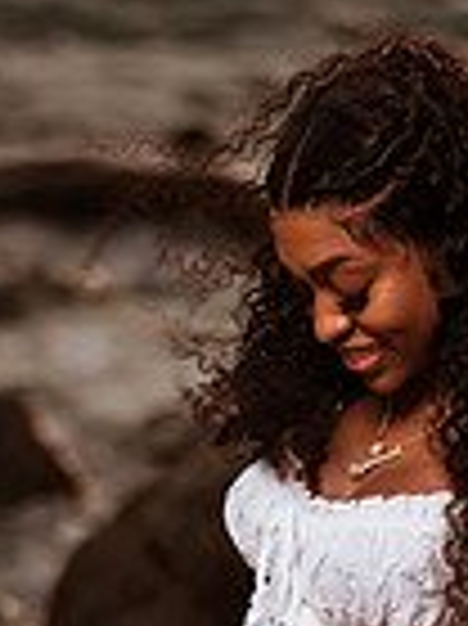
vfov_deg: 10.8
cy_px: 775
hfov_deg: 8.2
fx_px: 3250
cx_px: 70
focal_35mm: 180
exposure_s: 1/8000
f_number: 1.4
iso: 64
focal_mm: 58
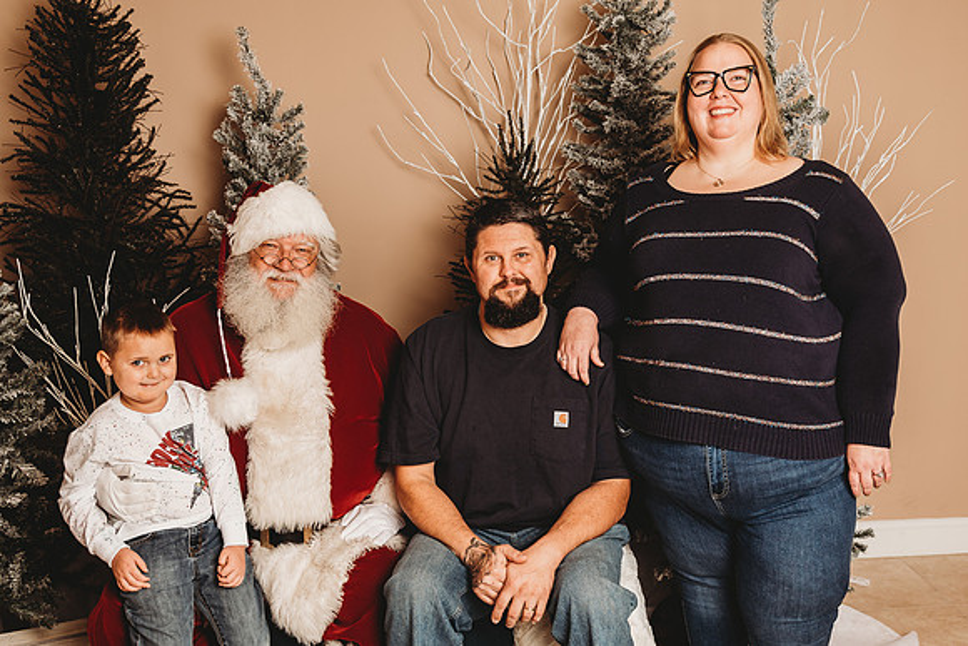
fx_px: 1070
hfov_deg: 48.7
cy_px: 393
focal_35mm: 40
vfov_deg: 33.5
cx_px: 493
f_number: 4
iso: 100
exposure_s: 1/160
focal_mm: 32
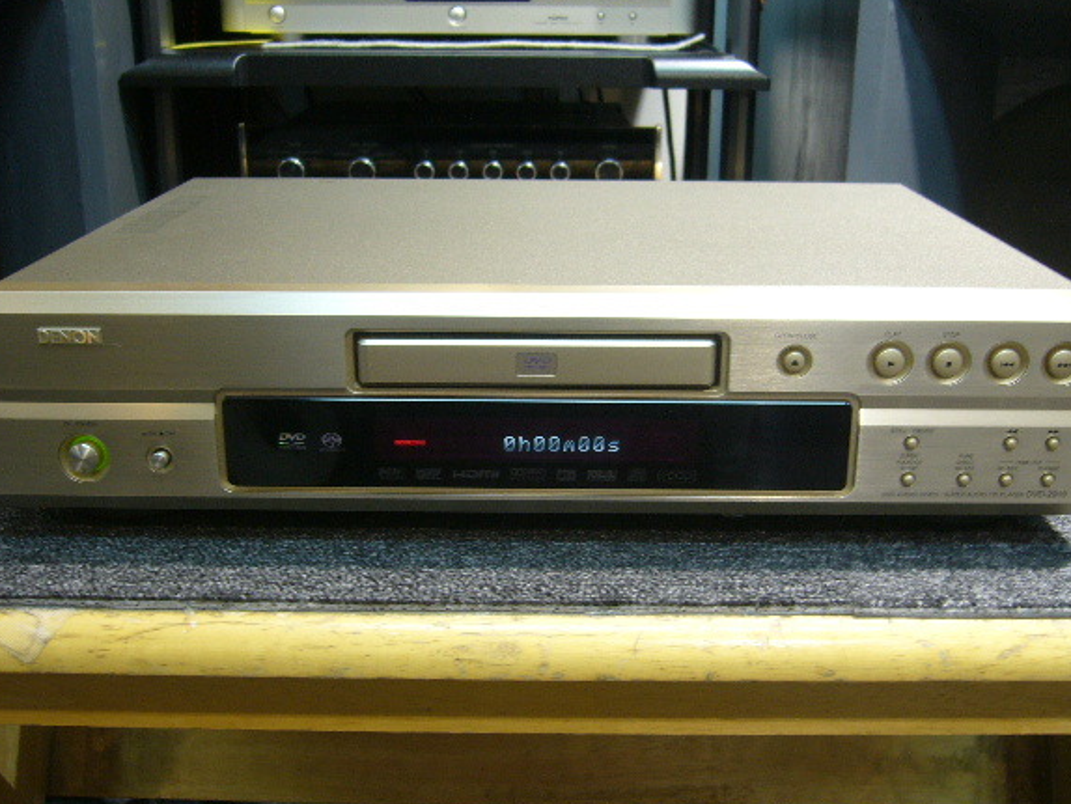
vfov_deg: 36.8
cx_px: 539
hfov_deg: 47.8
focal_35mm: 39
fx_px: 1207
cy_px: 394
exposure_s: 1/13
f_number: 2.8
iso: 100
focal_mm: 5.8
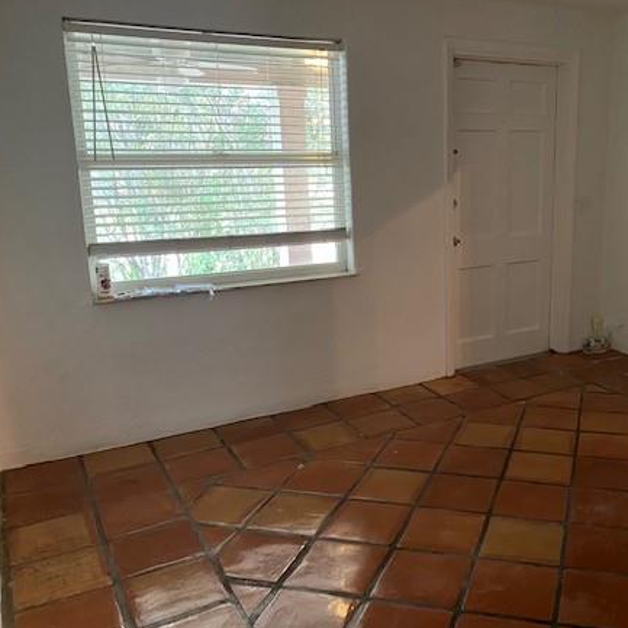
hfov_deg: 47.0
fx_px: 698
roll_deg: +0.7
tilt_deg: -12.2
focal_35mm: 34
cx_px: 455
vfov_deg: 48.4
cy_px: 289
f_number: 1.8
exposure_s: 1/30
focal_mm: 4.25
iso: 500
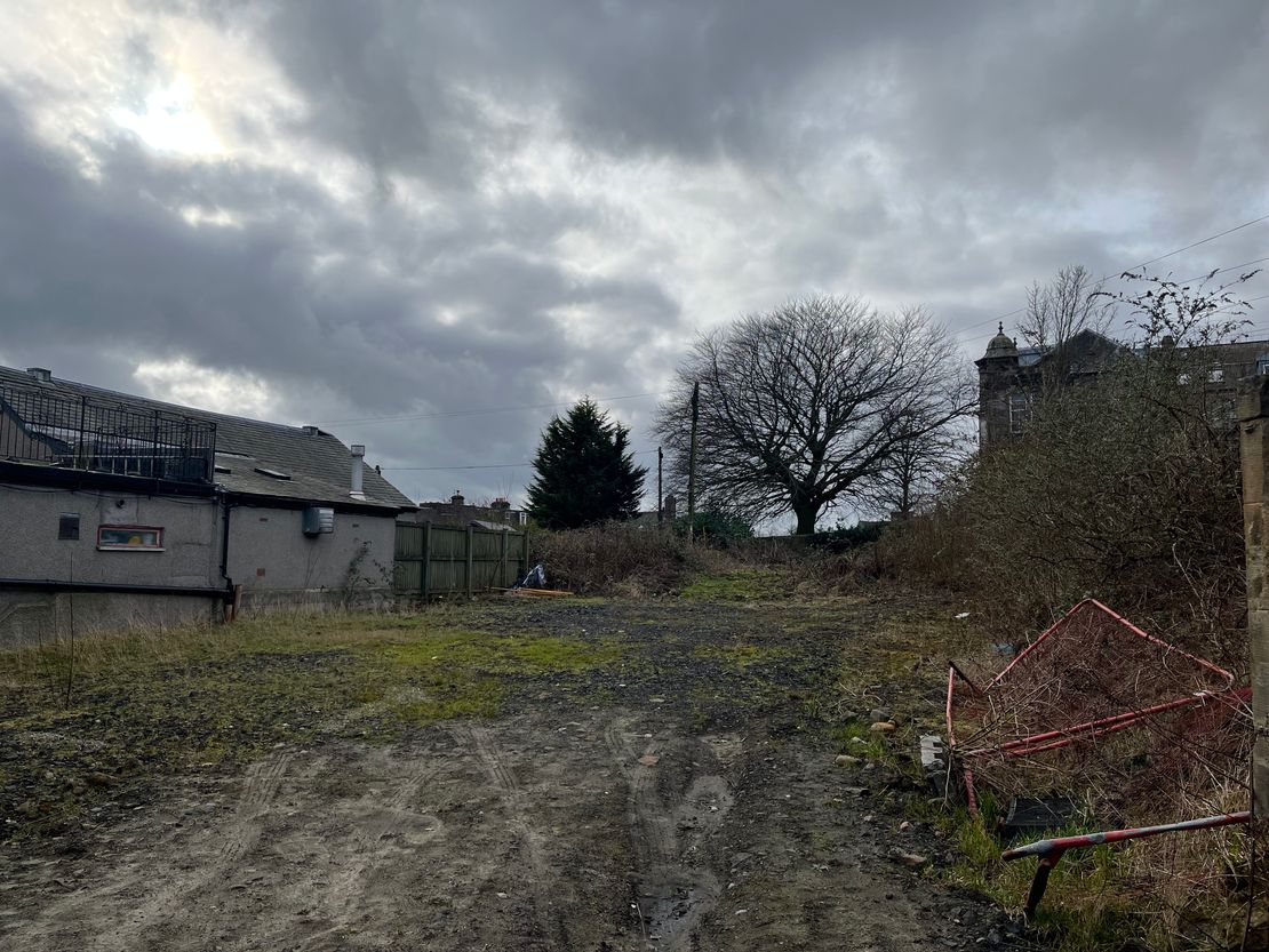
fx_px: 953
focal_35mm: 26
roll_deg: -1.0
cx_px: 634
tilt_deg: +3.3
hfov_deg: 67.3
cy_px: 476
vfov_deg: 53.1
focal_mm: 5.1
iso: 50
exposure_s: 1/3521
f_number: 1.6
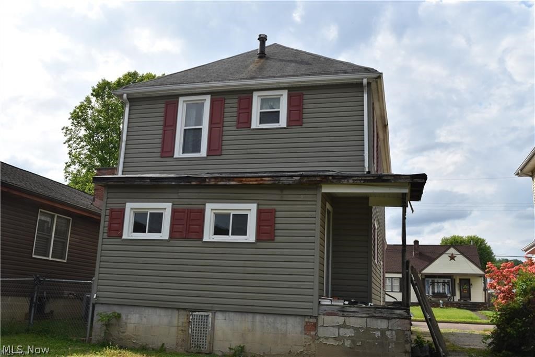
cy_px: 178
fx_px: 513
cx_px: 268
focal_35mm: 34
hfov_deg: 55.1
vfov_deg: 38.3
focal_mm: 23
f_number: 10
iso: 200
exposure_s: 1/400
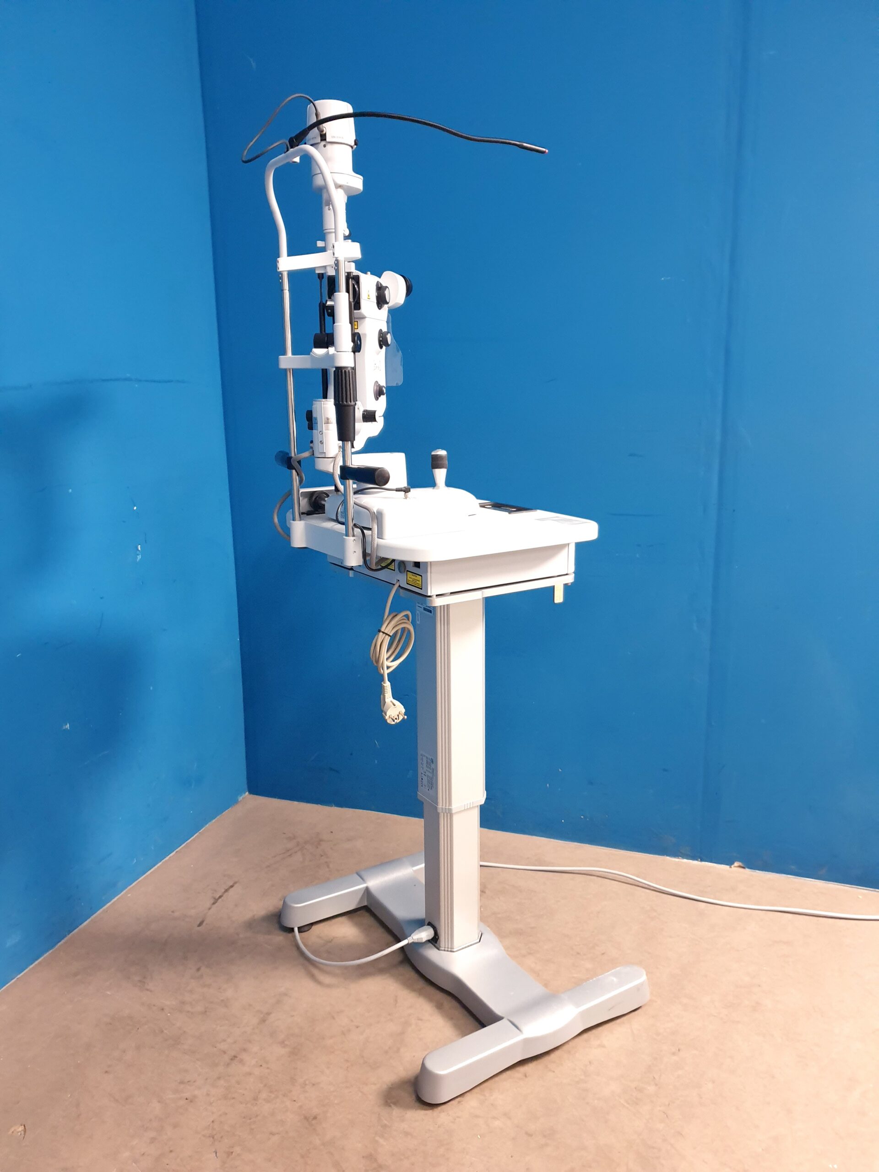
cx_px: 440
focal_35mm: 26
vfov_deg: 67.3
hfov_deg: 53.1
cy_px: 586
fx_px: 880
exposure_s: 1/25
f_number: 1.5
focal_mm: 4.3
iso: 250
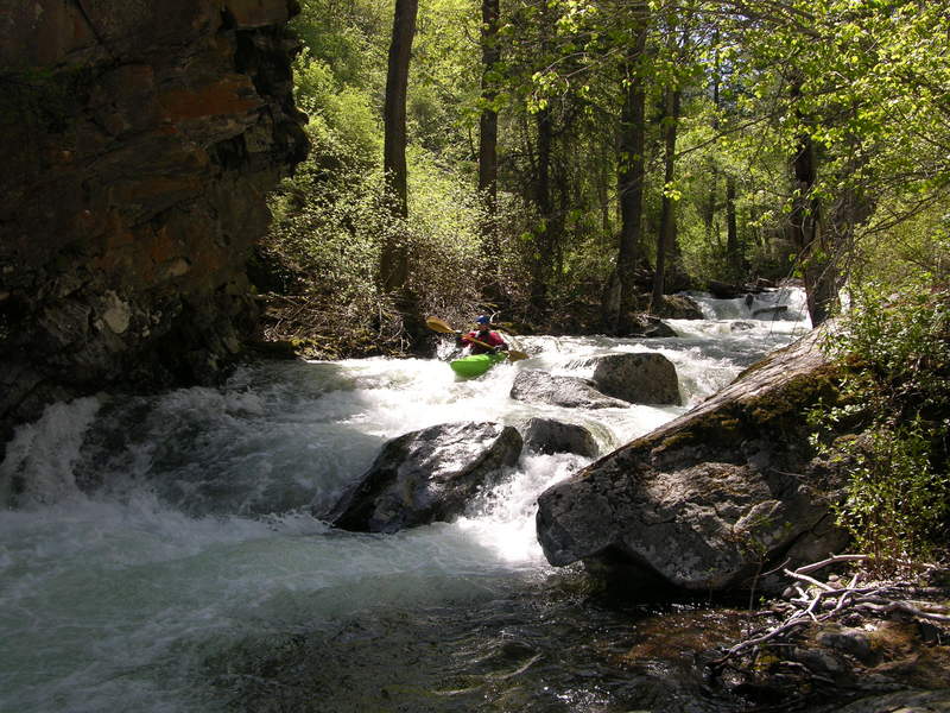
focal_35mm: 36
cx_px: 475
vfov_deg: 39.7
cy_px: 356
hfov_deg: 51.4
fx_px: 988
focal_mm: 9.2
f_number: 5
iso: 50
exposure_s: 1/135
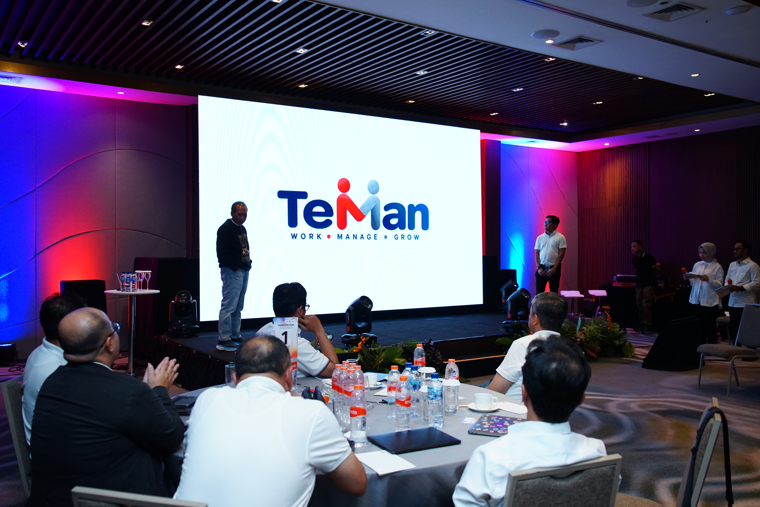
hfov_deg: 58.7
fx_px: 676
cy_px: 254
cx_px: 380
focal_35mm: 32
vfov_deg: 41.1
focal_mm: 32
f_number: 4
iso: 1600
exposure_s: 1/125
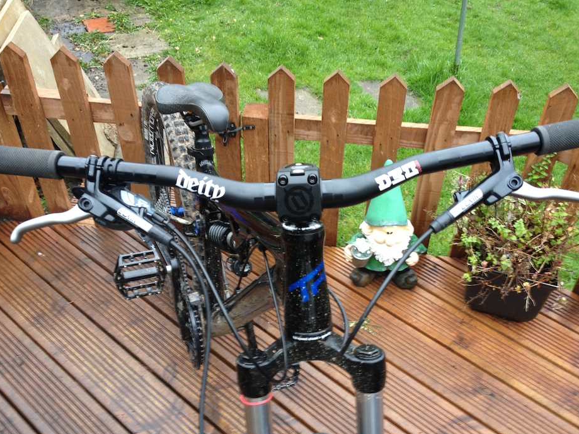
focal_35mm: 39
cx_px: 306
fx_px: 652
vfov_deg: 36.8
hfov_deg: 47.8
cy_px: 231
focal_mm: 4.28
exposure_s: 1/24
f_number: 2.4
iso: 64
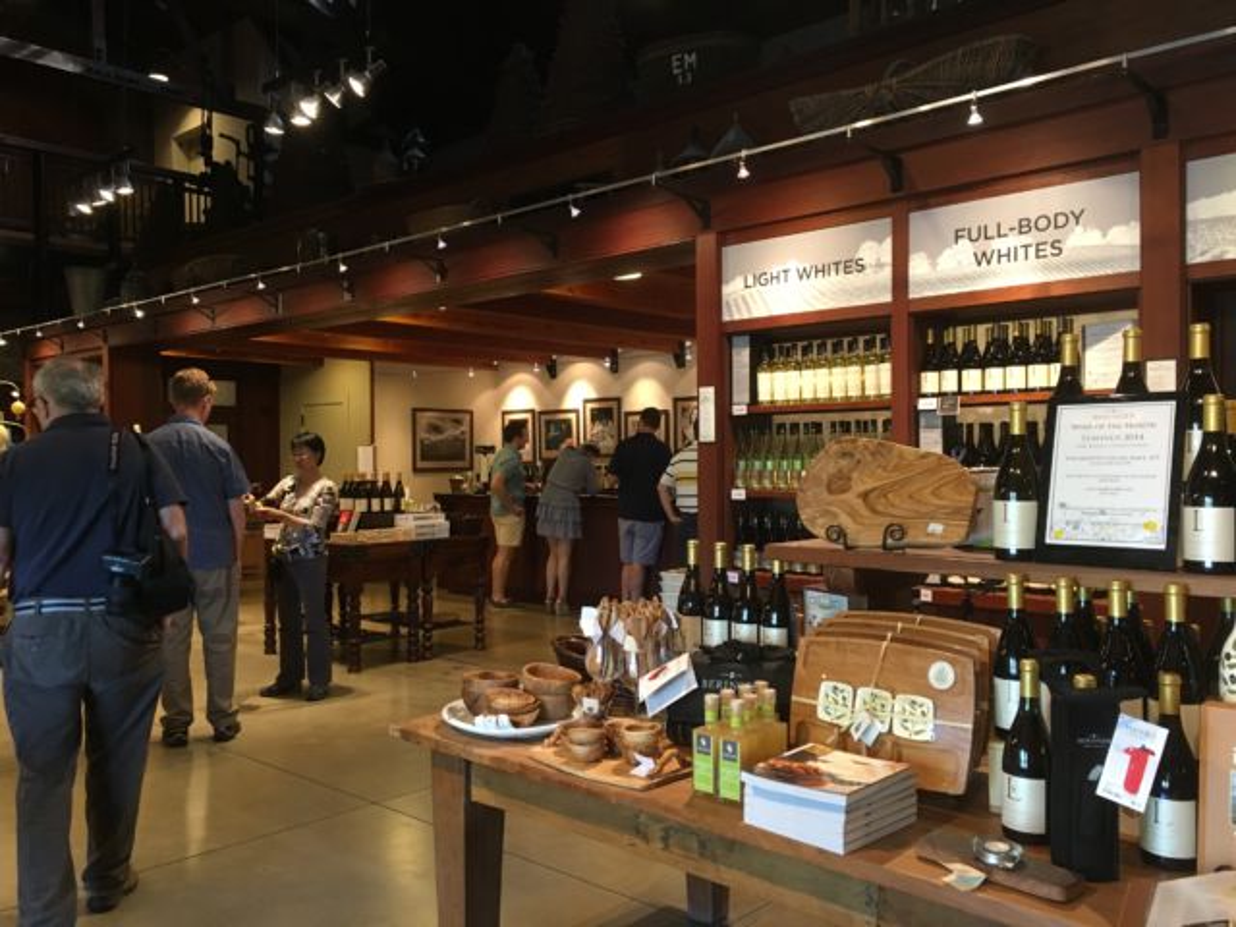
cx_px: 618
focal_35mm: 29
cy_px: 464
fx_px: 1035
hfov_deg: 61.7
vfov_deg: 48.2
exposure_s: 1/30
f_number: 2.2
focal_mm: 4.15
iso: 125
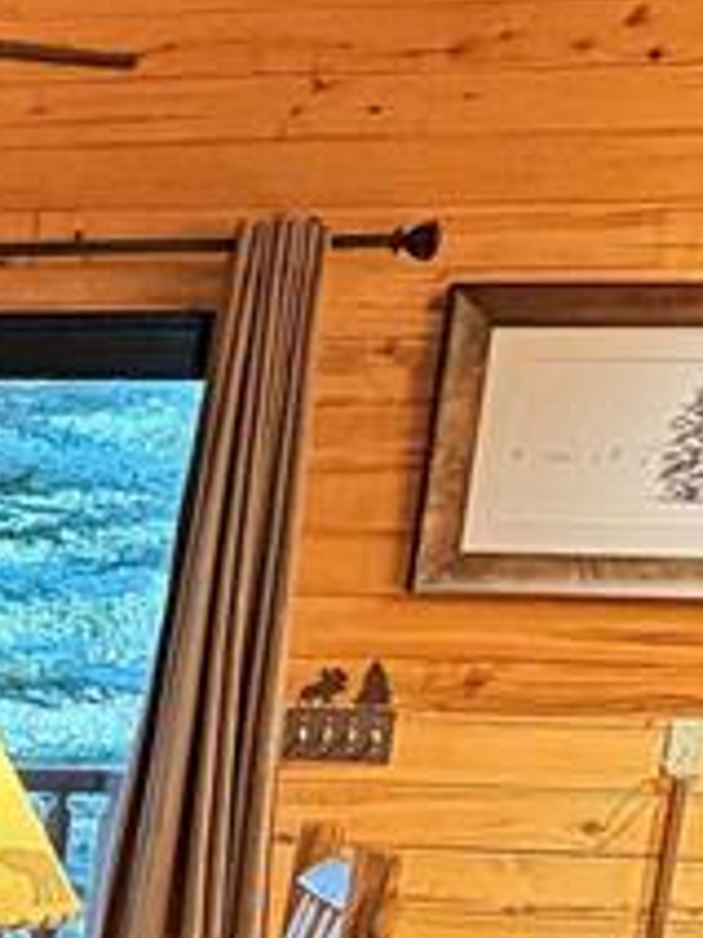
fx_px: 3141
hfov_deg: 9.7
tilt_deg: -12.7
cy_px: 1288
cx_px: -1446
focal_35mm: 116
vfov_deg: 15.9
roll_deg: -0.5
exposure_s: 1/60
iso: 800
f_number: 1.78
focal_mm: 6.76
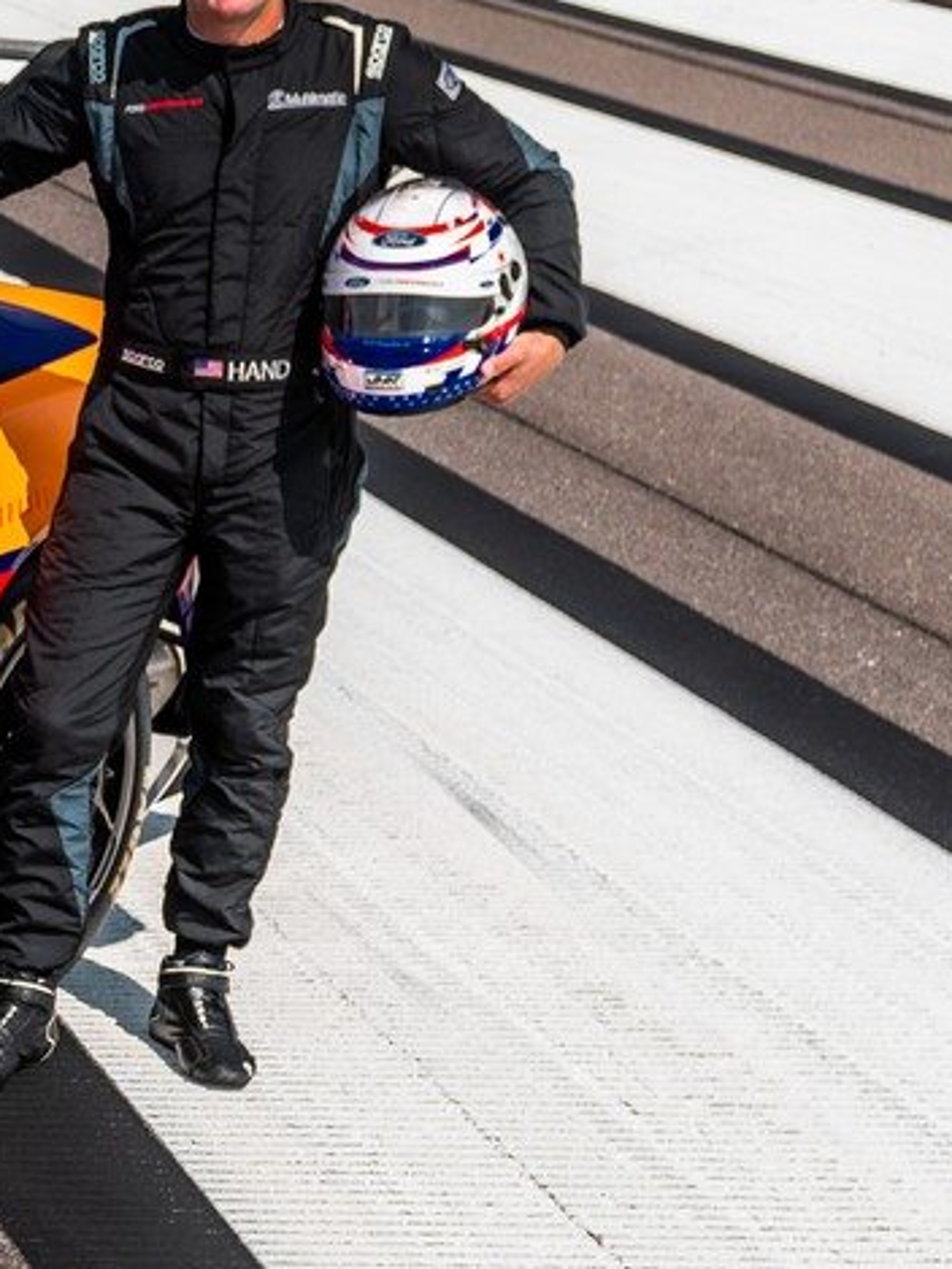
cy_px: 829
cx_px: -1139
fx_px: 4325
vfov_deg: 16.7
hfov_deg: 11.0
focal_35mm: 118
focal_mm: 24
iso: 100
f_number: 4
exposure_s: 1/800
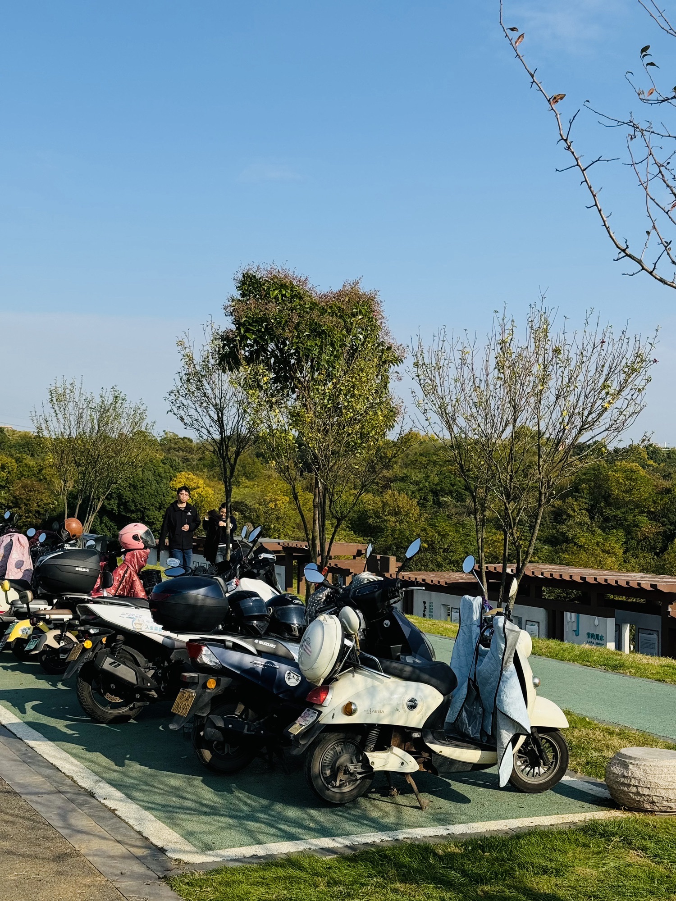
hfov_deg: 30.3
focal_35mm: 48
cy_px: 450
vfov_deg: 39.7
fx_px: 1250
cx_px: 338
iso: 64
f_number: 1.78
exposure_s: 1/4310
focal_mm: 6.76
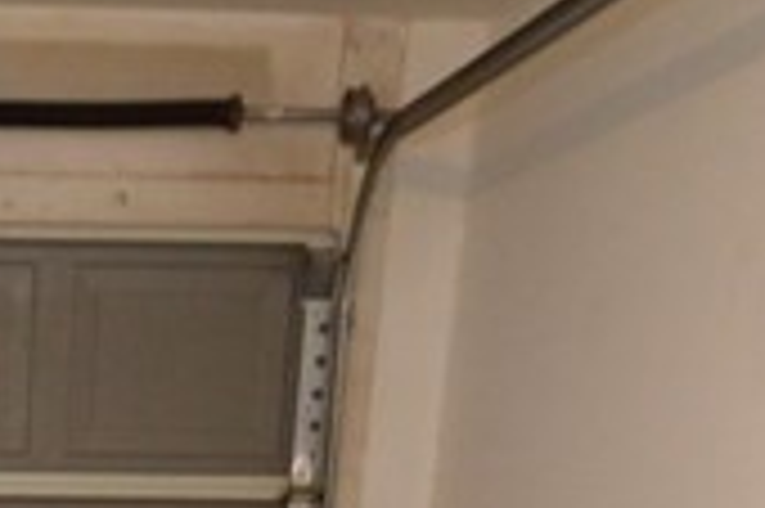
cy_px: 1506
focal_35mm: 163
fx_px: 3465
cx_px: -223
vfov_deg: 7.4
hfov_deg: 12.2
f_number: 3.5
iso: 800
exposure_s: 1/60
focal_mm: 17
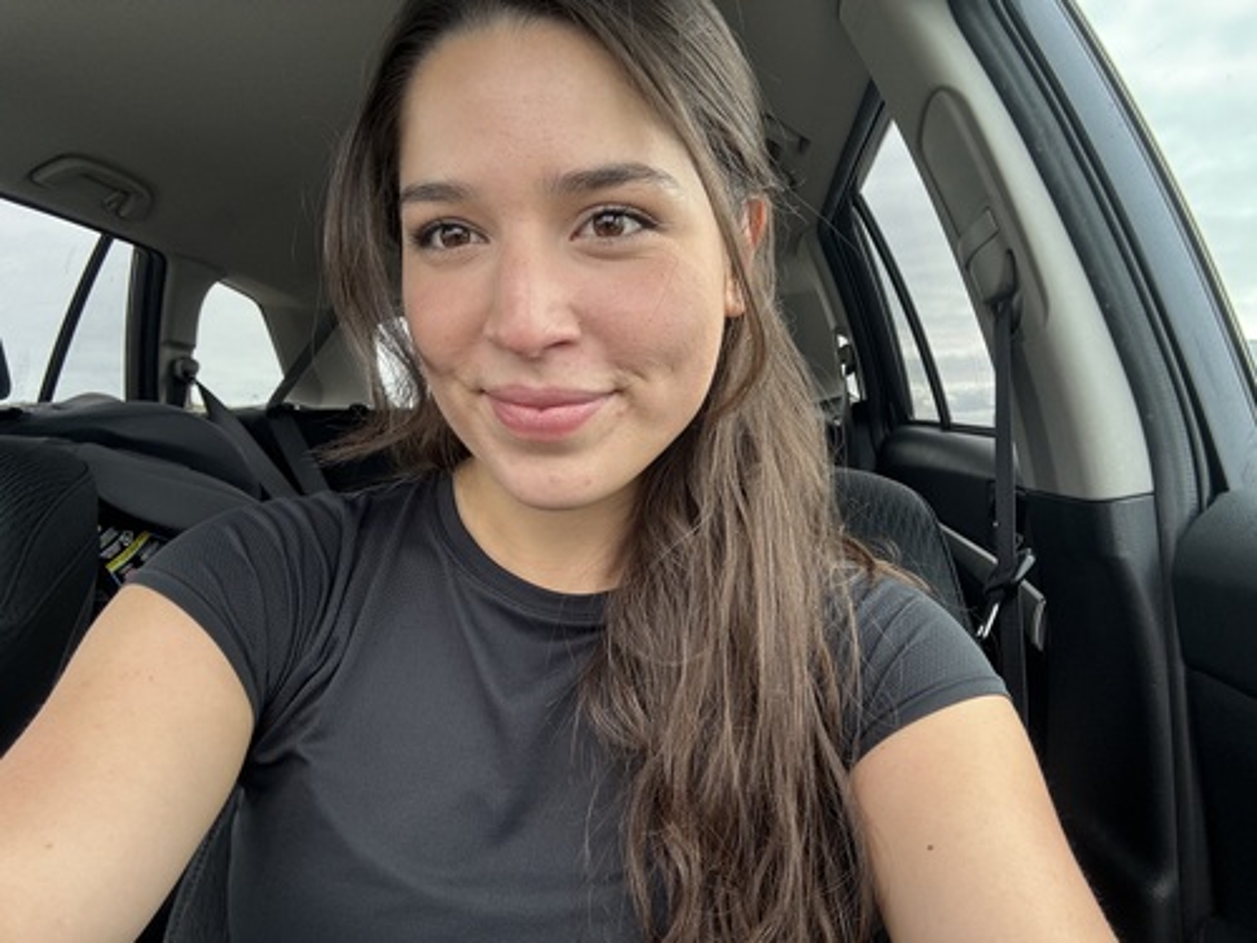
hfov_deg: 73.9
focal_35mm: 23
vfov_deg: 58.9
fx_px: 835
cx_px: 628
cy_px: 472
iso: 25
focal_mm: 2.69
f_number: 1.9
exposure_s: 1/122
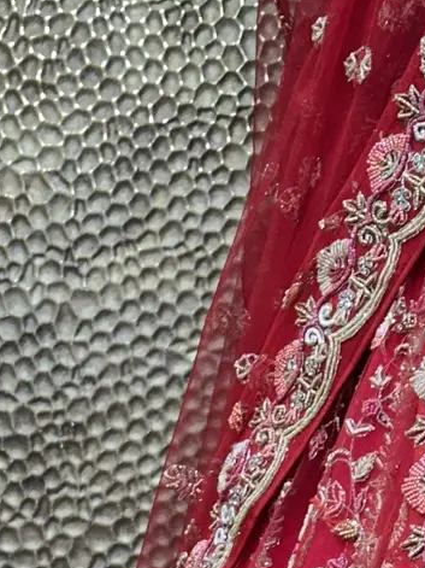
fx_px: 2670
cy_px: 779
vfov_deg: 11.7
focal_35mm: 163
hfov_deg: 8.9
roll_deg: -0.2
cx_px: 583
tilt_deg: -7.0
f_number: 1.78
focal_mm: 6.86
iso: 80
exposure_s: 1/100
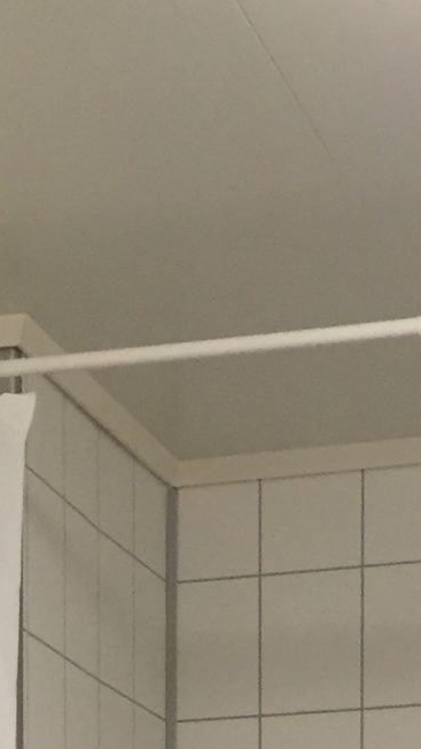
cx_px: 91
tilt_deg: -1.1
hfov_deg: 9.8
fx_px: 2460
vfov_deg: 15.4
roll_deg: +0.6
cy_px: 1258
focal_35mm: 124
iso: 125
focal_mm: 4.15
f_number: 2.2
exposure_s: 1/33
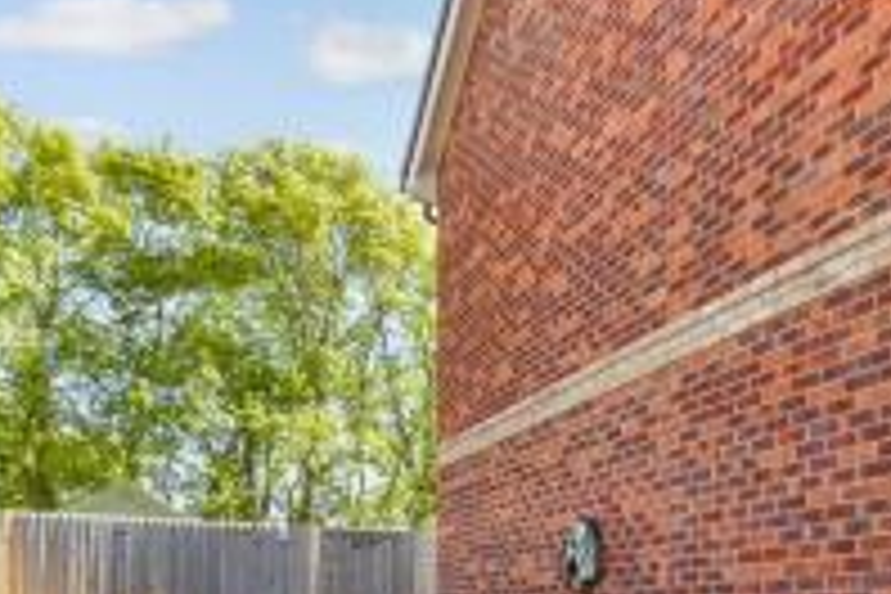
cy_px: 578
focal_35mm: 36
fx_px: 891
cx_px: 770
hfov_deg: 48.6
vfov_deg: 34.0
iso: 160
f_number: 8
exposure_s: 1/60
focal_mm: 10
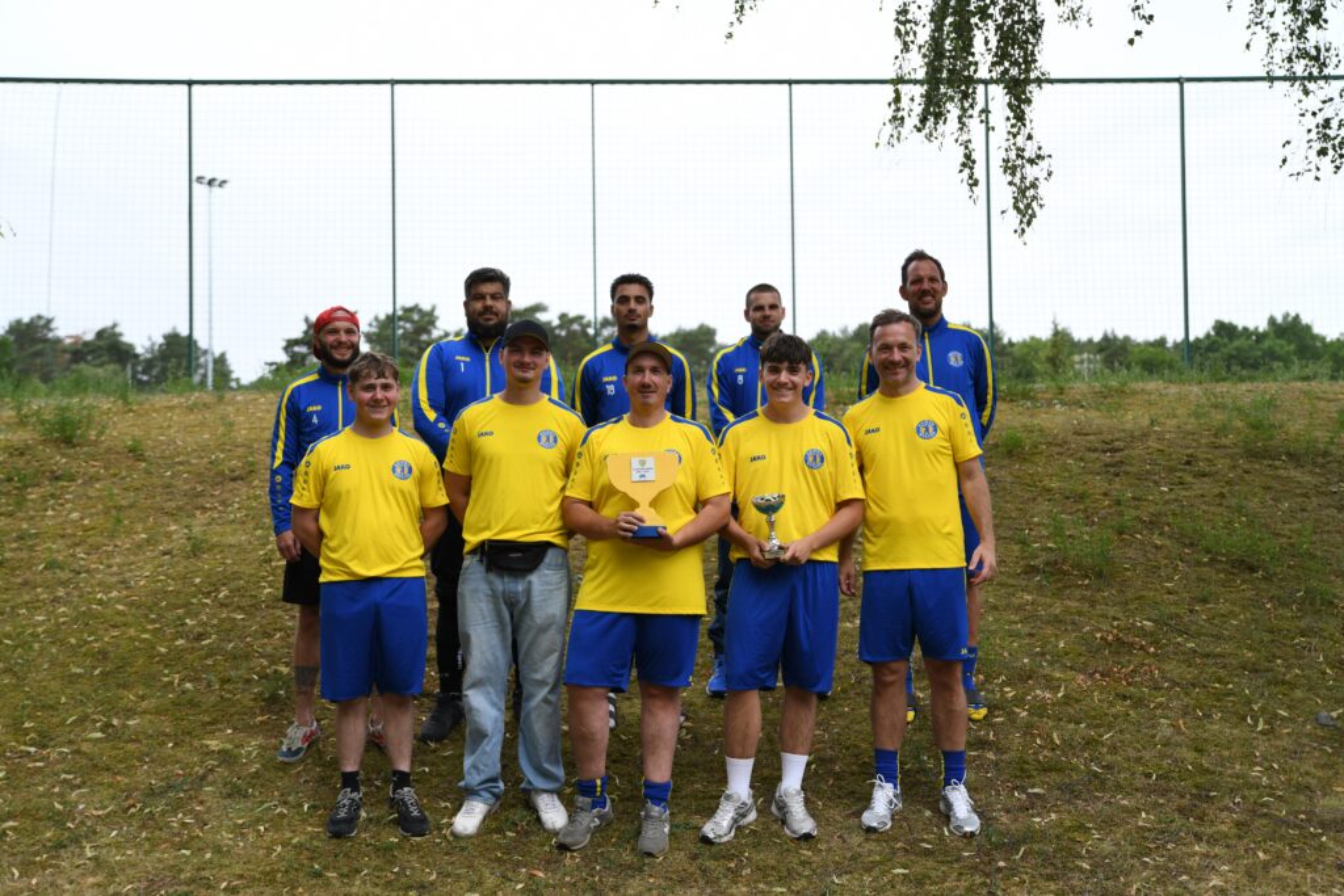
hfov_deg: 46.4
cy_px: 448
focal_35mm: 42
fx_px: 1568
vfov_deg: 31.9
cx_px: 672
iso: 320
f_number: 2.8
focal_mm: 42
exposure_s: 1/1600
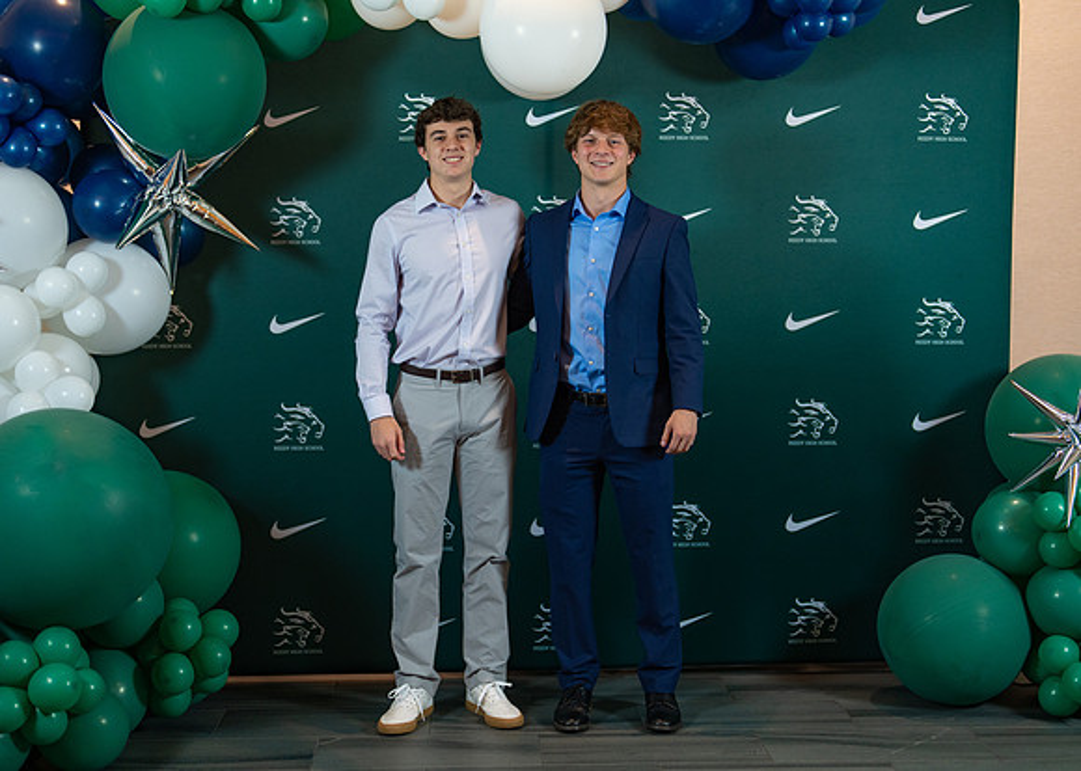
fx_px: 1609
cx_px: 540
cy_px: 386
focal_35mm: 52
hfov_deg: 37.1
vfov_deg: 27.0
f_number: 1.2
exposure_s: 1/320
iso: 500
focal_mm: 50
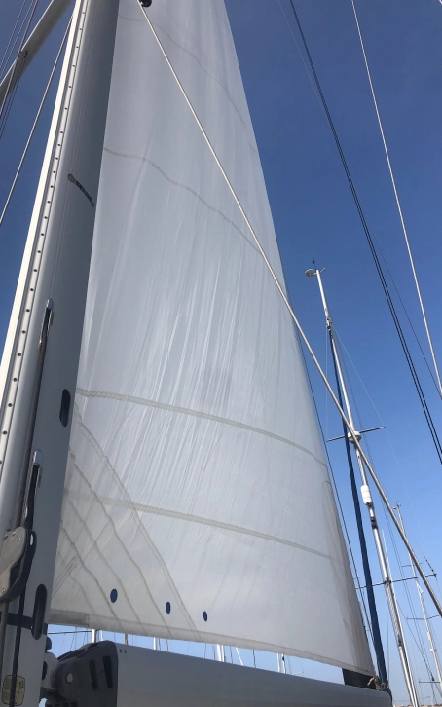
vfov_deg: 62.9
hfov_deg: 41.8
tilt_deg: +35.9
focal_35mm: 30
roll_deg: +6.7
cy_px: 353
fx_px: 578
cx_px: 231
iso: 20
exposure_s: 1/2525
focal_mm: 4
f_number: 1.8
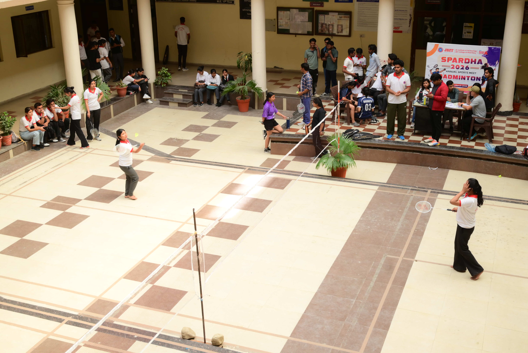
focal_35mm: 43
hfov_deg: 45.4
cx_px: 264
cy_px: 176
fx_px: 631
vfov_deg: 31.2
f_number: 4
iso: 400
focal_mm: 43
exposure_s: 1/125
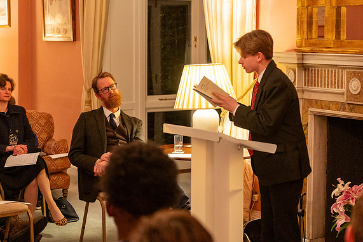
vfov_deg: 16.2
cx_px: 213
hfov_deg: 24.2
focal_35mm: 84
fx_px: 846
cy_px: 102
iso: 3200
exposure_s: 1/160
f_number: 4
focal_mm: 70
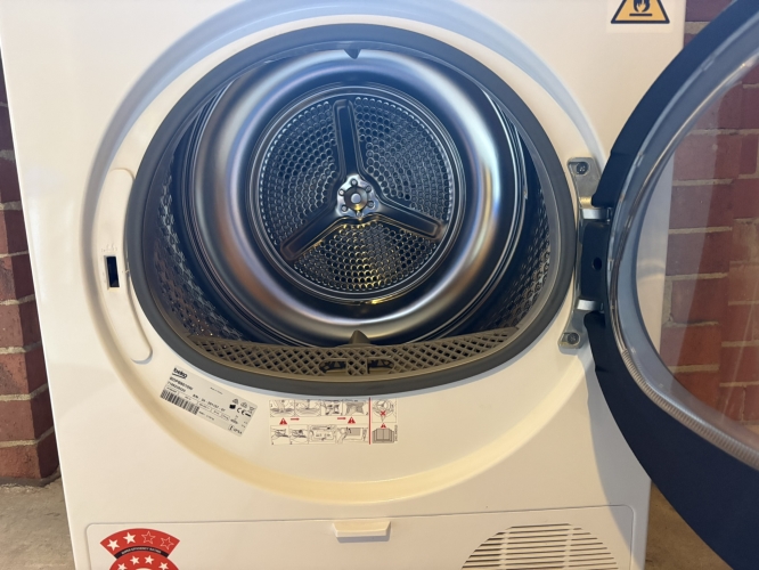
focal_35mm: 26
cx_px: 380
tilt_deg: -9.0
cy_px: 285
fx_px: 570
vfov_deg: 53.1
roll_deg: +3.1
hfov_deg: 67.3
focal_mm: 5.96
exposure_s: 1/50
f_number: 1.6
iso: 500
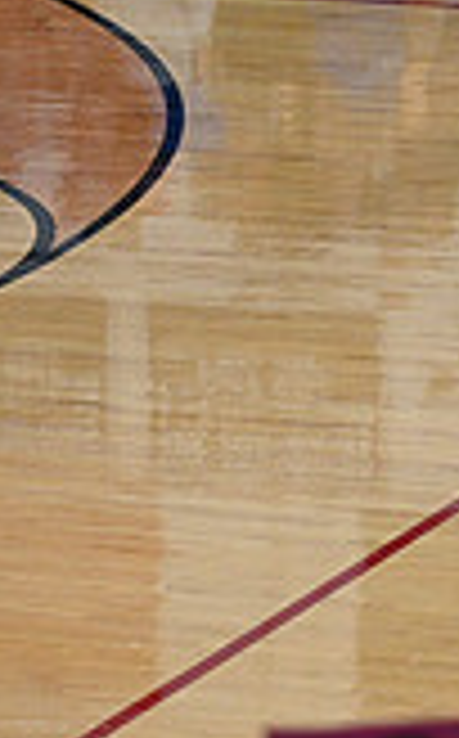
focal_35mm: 343
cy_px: -101
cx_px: 1188
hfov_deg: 3.7
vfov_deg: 6.1
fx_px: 6889
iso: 4000
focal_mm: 95
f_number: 4
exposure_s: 1/400
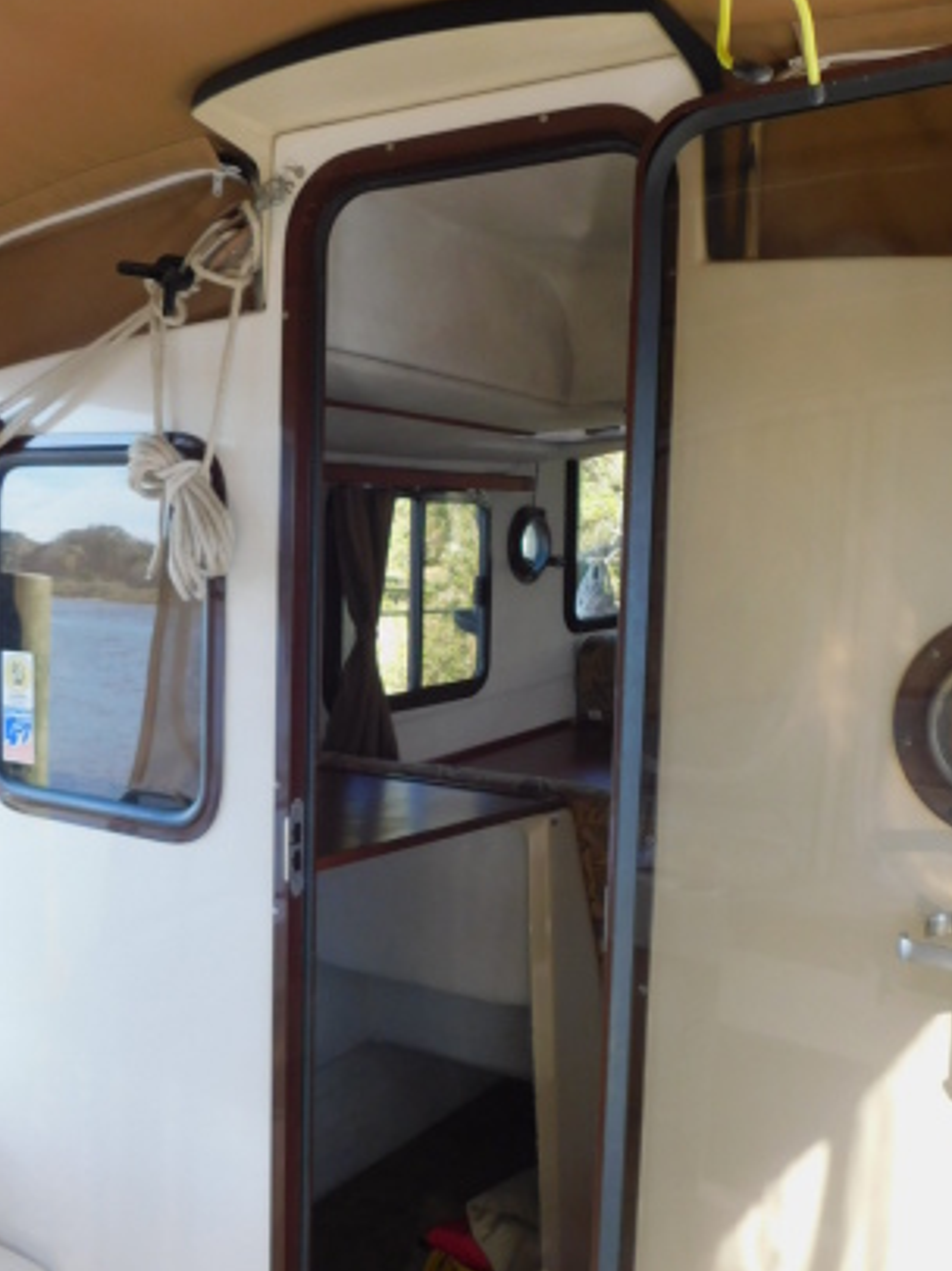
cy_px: 689
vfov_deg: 53.9
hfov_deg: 41.7
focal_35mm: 34
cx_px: 539
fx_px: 1248
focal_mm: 4
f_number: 3
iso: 125
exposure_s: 1/125
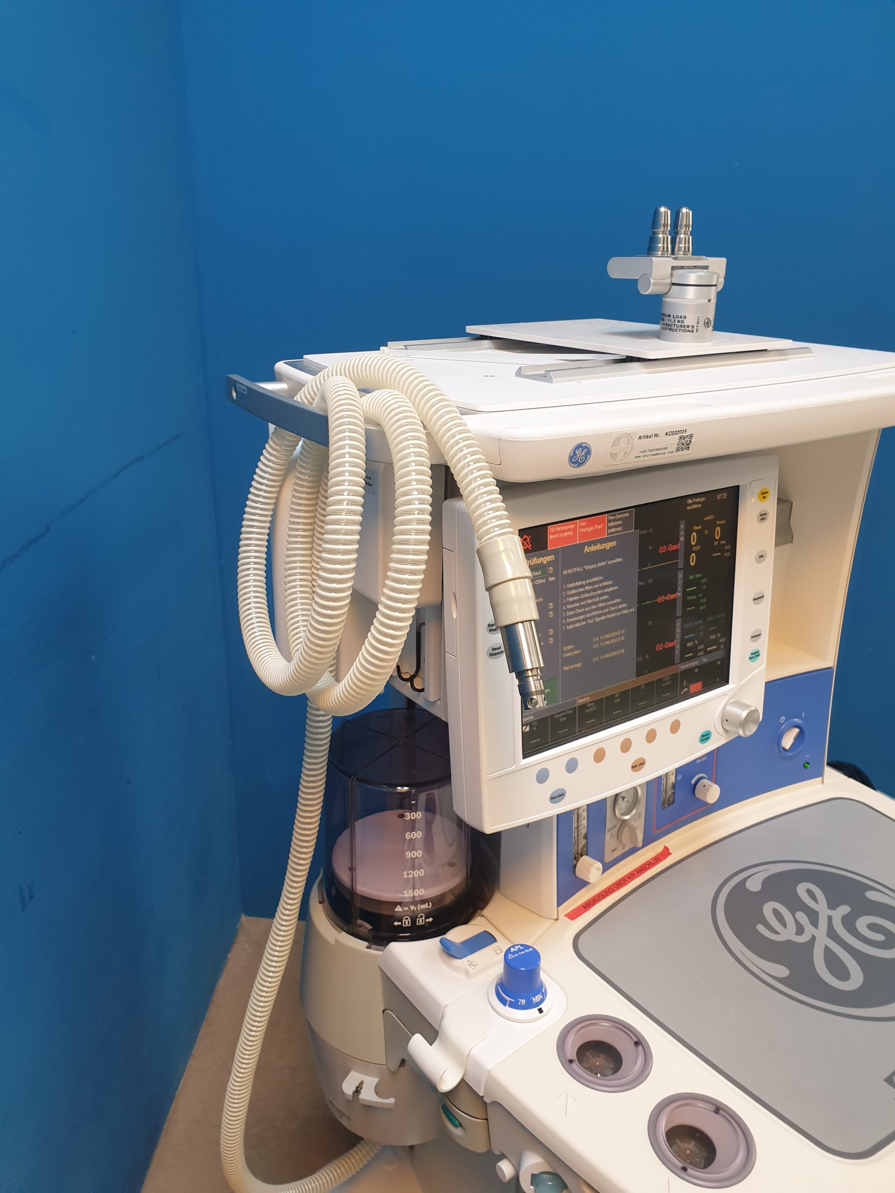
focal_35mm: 26
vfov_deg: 67.3
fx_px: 896
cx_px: 448
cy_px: 596
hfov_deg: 53.1
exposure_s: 1/50
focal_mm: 4.3
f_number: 2.4
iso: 200
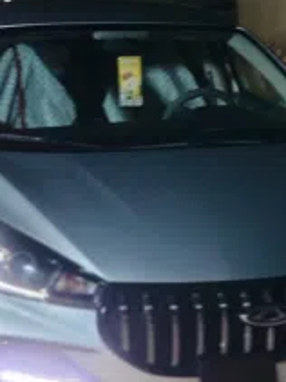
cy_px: 244
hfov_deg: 16.2
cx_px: 185
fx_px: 1003
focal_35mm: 91
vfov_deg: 21.5
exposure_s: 1/20
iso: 849
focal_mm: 5.25
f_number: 4
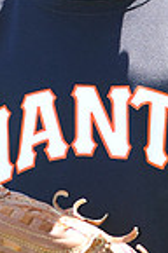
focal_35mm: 801
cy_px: -58
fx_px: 5634
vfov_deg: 2.6
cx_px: 54
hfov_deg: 1.7
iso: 200
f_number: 4.5
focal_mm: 200
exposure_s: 1/320
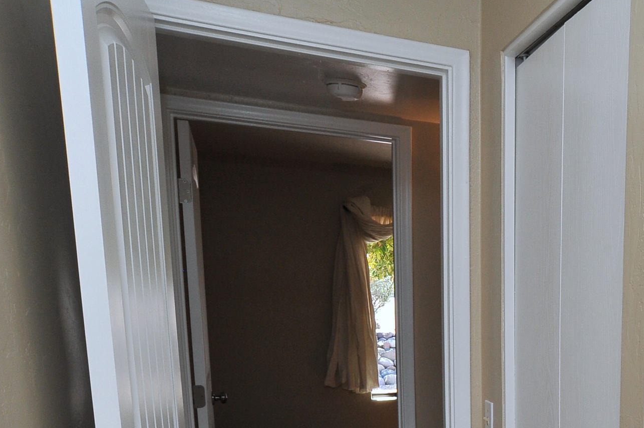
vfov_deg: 29.5
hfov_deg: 38.5
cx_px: 707
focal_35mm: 42
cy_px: 440
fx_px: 751
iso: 1000
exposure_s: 1/60
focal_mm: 18
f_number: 13
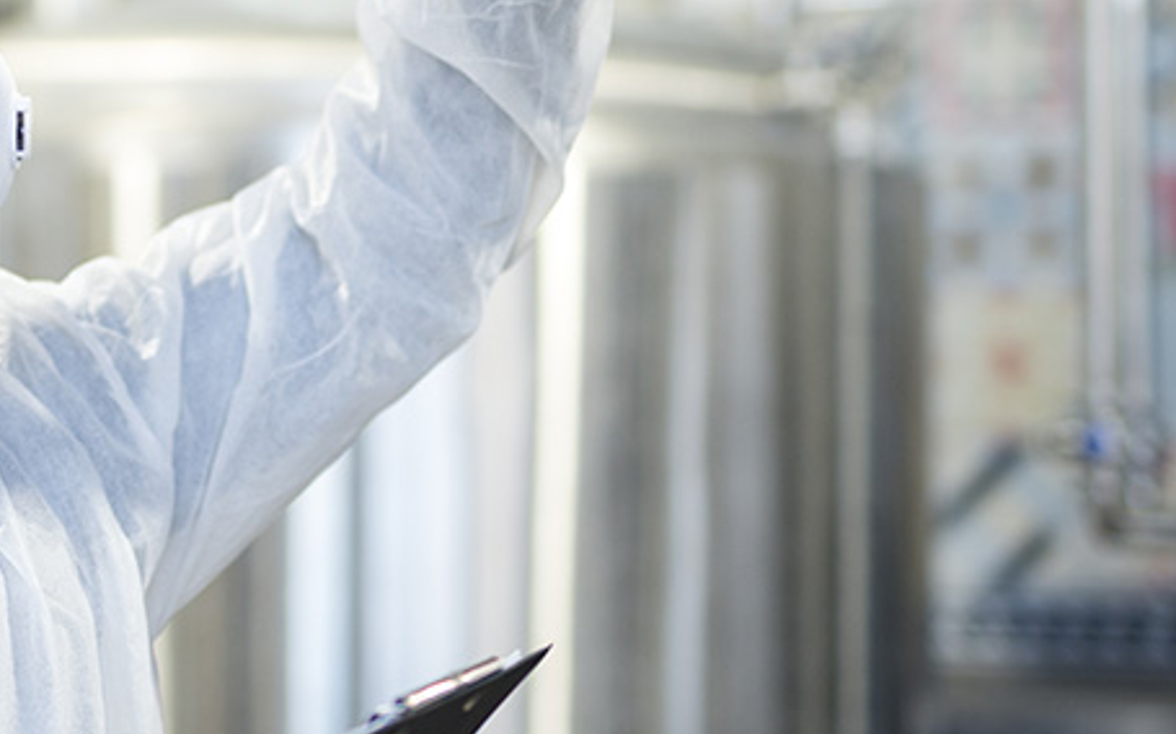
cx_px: 240
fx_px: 3588
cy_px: 167
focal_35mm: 112
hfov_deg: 18.4
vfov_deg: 11.6
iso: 500
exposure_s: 1/400
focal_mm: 50
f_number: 1.6
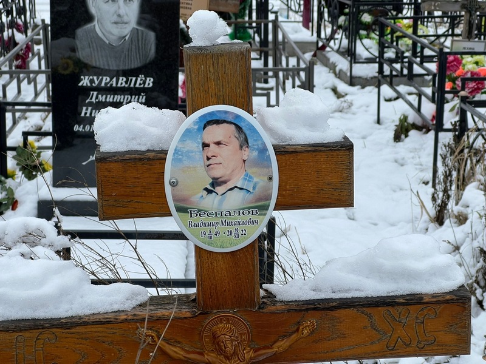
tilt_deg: -13.6
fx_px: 1081
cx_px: 243
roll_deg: -0.1
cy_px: 182
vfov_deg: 19.1
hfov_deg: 25.3
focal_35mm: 77
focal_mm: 9
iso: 32
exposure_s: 1/99
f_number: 2.8
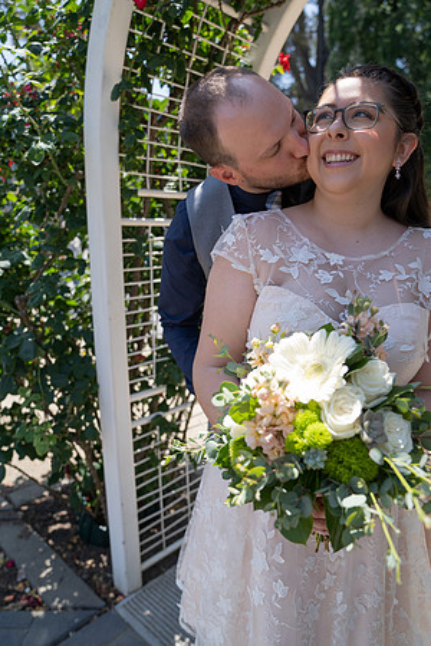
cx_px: 216
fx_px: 431
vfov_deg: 73.7
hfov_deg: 53.1
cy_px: 323
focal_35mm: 24
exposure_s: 1/400
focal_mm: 24
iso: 100
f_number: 3.2
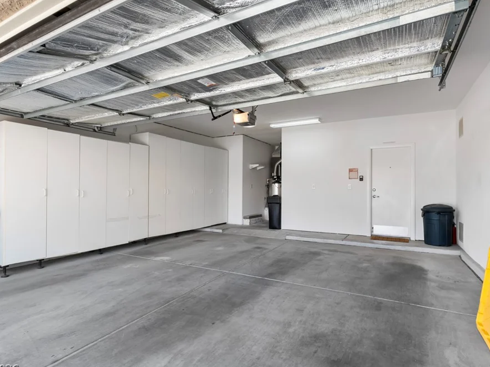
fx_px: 269
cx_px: 249
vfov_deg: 68.6
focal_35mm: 19
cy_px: 187
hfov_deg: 84.7
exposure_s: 1/1000
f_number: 8
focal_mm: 17
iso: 400
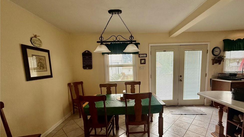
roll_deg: +1.8
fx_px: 104
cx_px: 128
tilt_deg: -5.3
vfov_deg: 66.7
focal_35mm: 16
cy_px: 80
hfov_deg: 99.3
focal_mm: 2.22
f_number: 2.2
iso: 125
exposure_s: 1/99
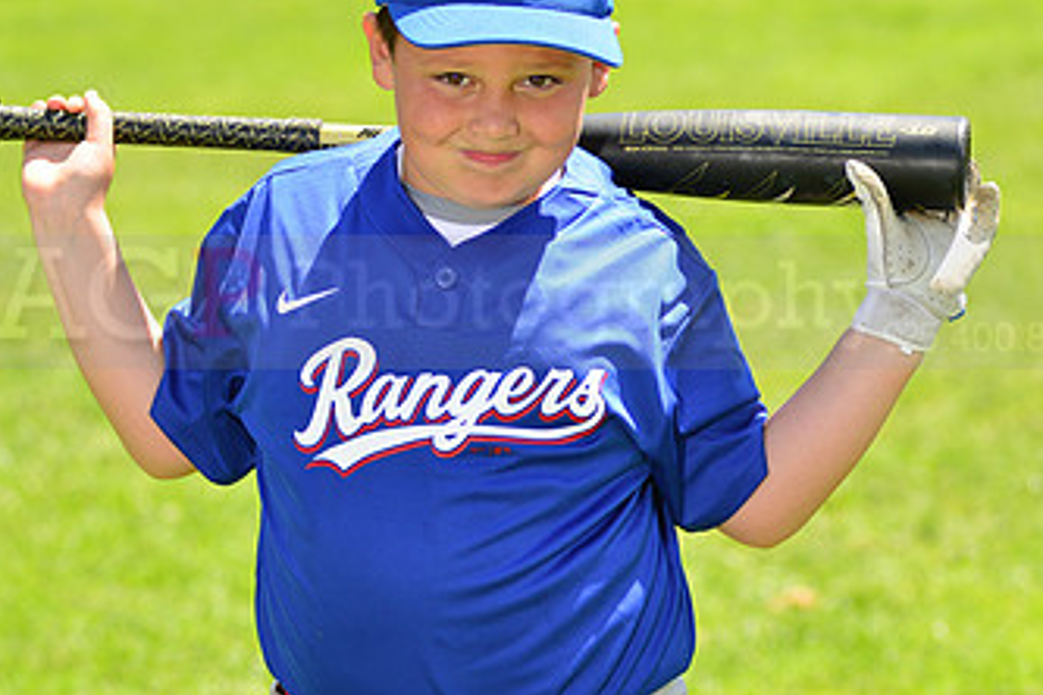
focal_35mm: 202
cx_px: 504
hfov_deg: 10.2
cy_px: 277
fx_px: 5852
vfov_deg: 6.8
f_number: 5
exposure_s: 1/250
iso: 100
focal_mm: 116
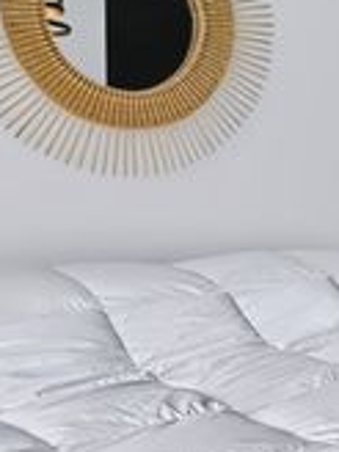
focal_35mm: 61
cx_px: 542
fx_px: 797
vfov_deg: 31.7
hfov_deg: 19.9
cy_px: 232
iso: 160
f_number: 2
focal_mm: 2.3
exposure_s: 1/120
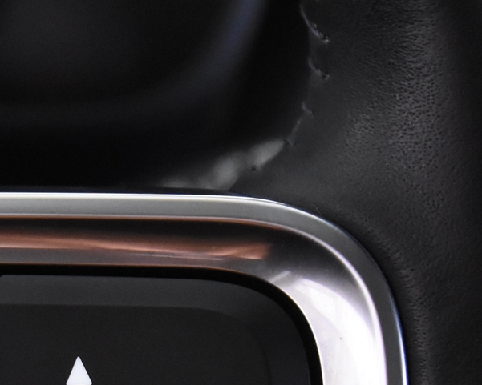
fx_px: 2889
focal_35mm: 202
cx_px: 26
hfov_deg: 9.5
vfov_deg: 7.6
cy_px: 449
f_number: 3.5
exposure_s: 1/80
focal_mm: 45
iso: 5000
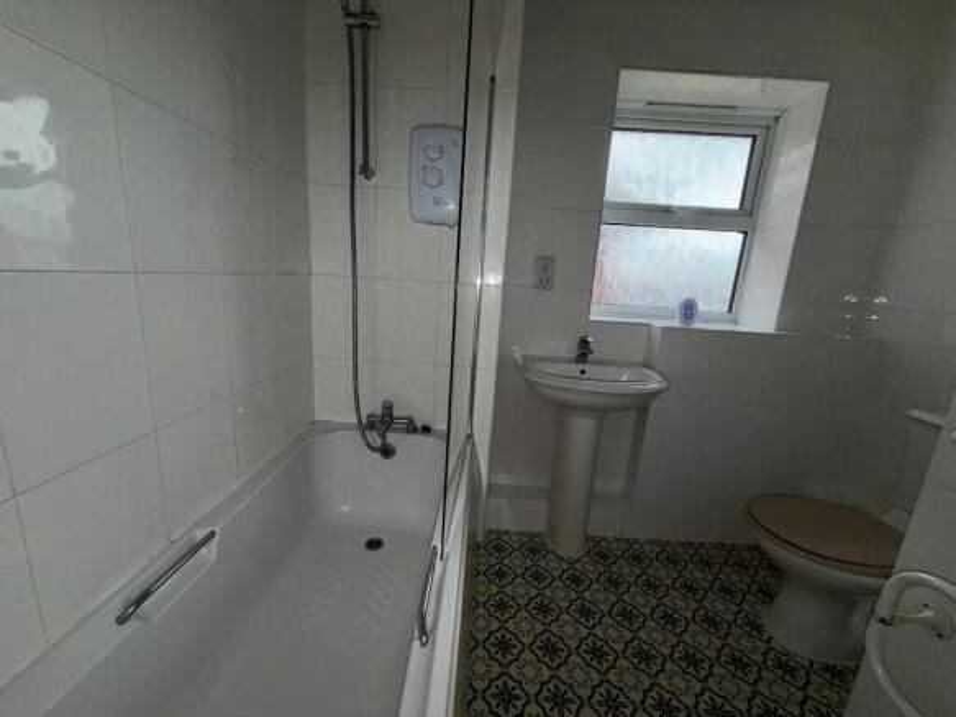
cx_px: 478
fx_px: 387
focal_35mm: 14
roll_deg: -3.8
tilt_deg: -12.4
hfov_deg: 102.1
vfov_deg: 85.7
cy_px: 358
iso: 32
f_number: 2.2
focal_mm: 2.22
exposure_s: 1/73
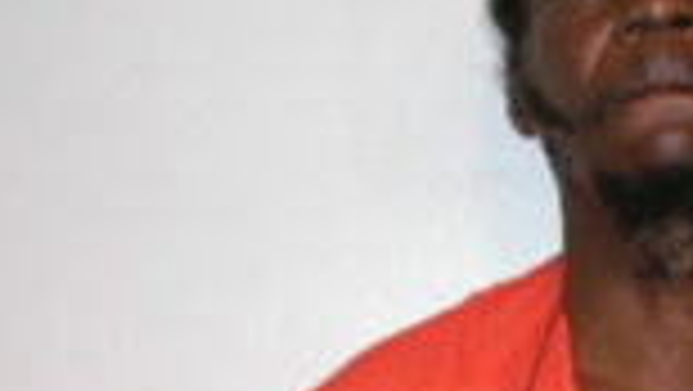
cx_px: 592
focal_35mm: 132
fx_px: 2428
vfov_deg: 9.2
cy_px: 285
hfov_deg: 16.1
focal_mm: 11.3
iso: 100
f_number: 2.9
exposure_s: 1/60.3
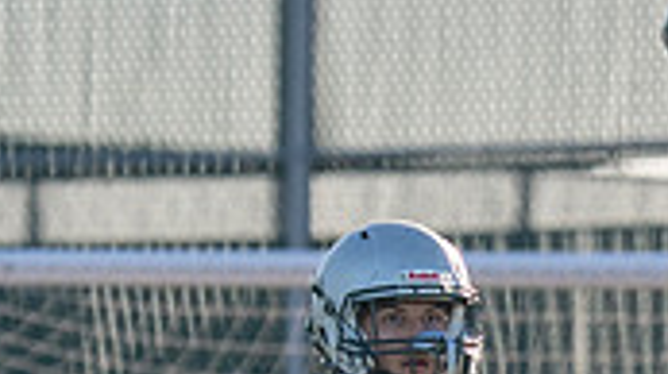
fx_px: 18212
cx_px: 431
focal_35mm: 1029
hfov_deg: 2.1
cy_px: 594
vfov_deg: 1.2
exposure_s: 1/2500
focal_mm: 141
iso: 160
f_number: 2.8
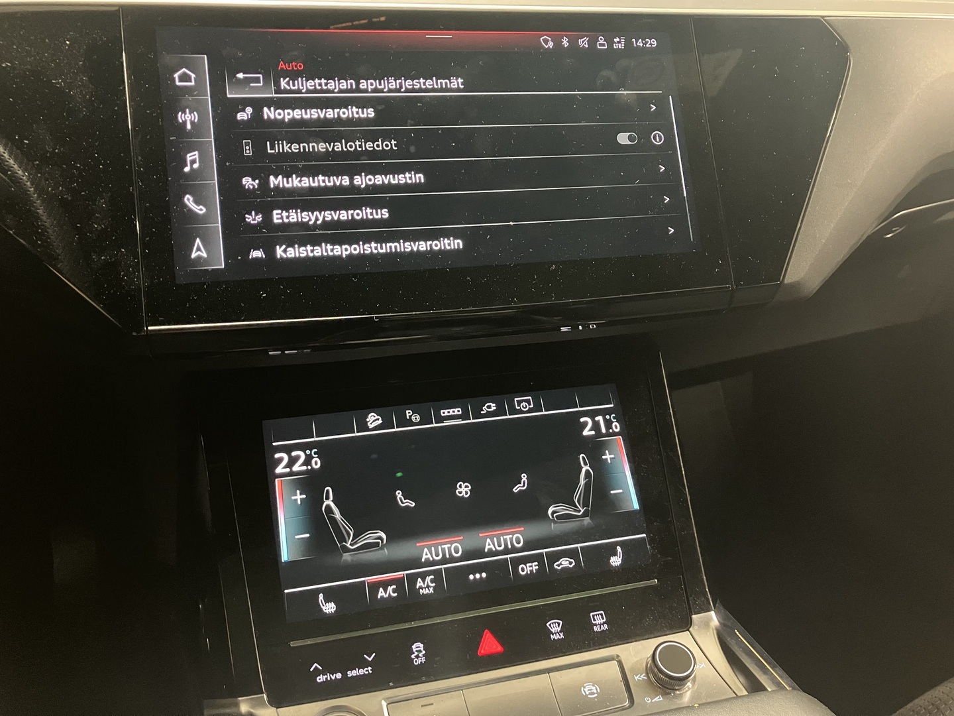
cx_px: 477
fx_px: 772
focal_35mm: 28
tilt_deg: -24.4
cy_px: 358
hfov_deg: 63.4
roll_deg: -1.3
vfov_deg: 49.7
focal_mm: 3.99
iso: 640
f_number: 1.8
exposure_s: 1/28
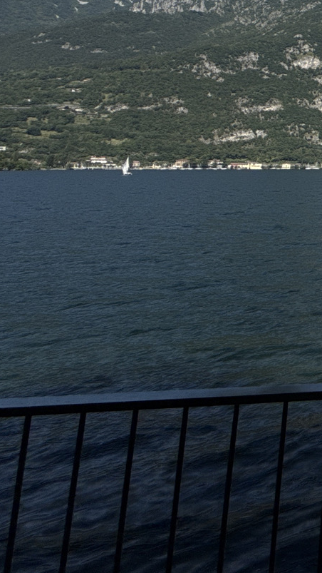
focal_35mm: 38
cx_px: 658
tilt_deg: +7.5
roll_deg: -0.2
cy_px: 98
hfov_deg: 18.6
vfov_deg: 49.1
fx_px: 576
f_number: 2.2
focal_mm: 2.22
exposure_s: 1/4425
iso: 50
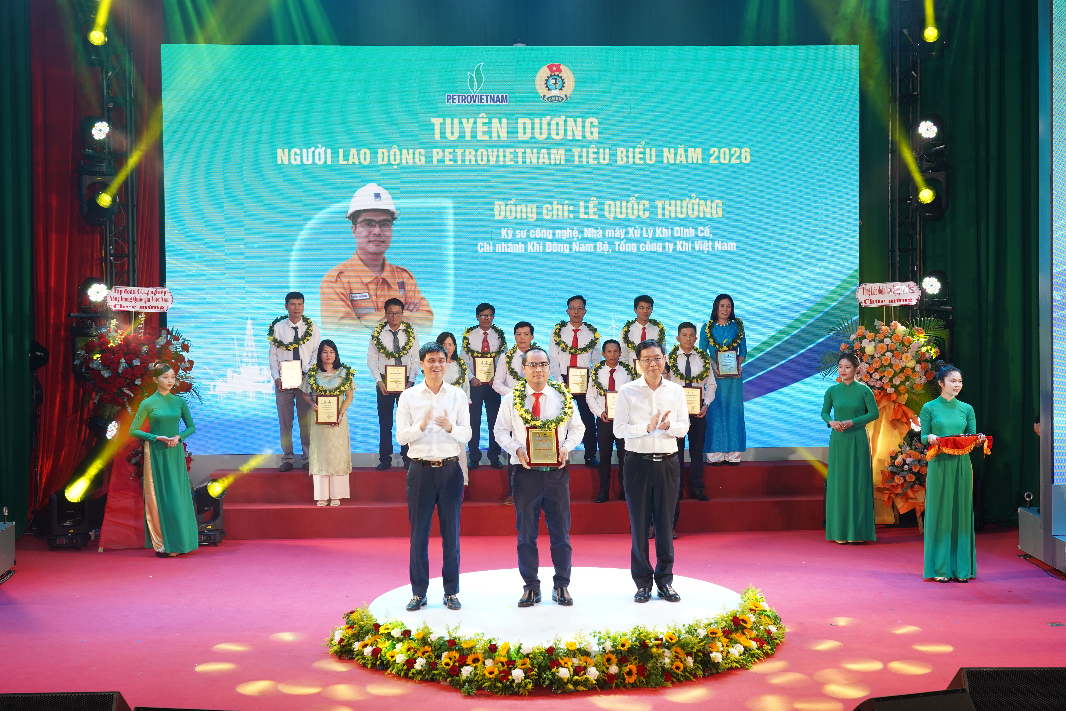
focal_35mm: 43
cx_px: 533
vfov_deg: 31.2
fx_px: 1273
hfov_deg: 45.4
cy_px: 356
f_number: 6.3
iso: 320
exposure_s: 1/40
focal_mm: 43
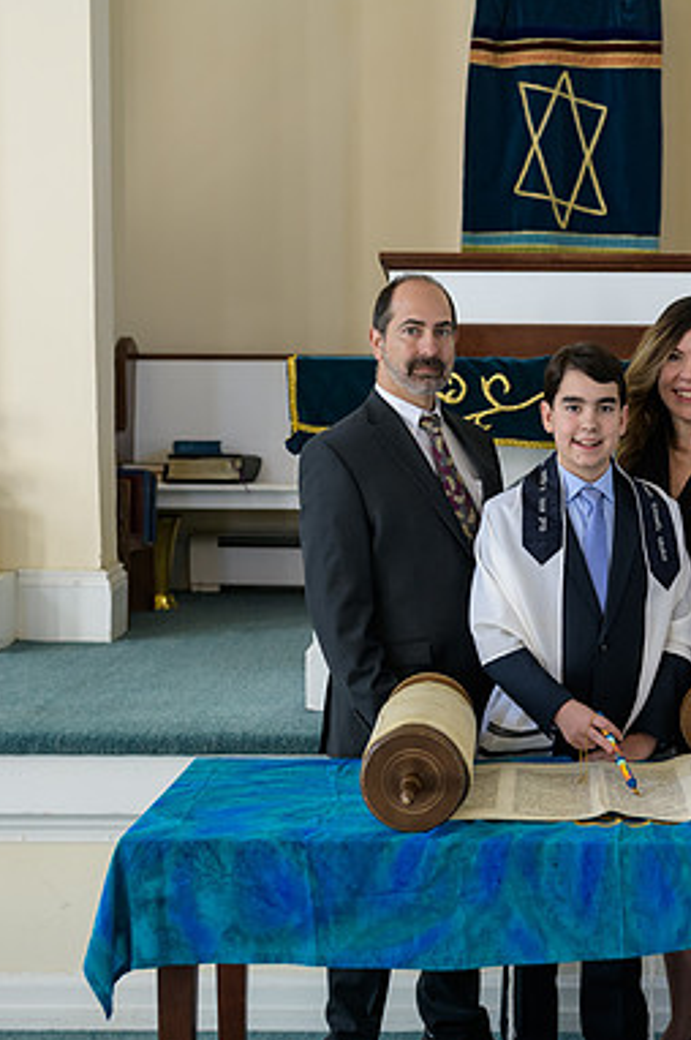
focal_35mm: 76
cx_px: 571
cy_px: 519
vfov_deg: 26.7
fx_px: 2192
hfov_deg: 17.7
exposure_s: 1/125
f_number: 3.2
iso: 400
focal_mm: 50
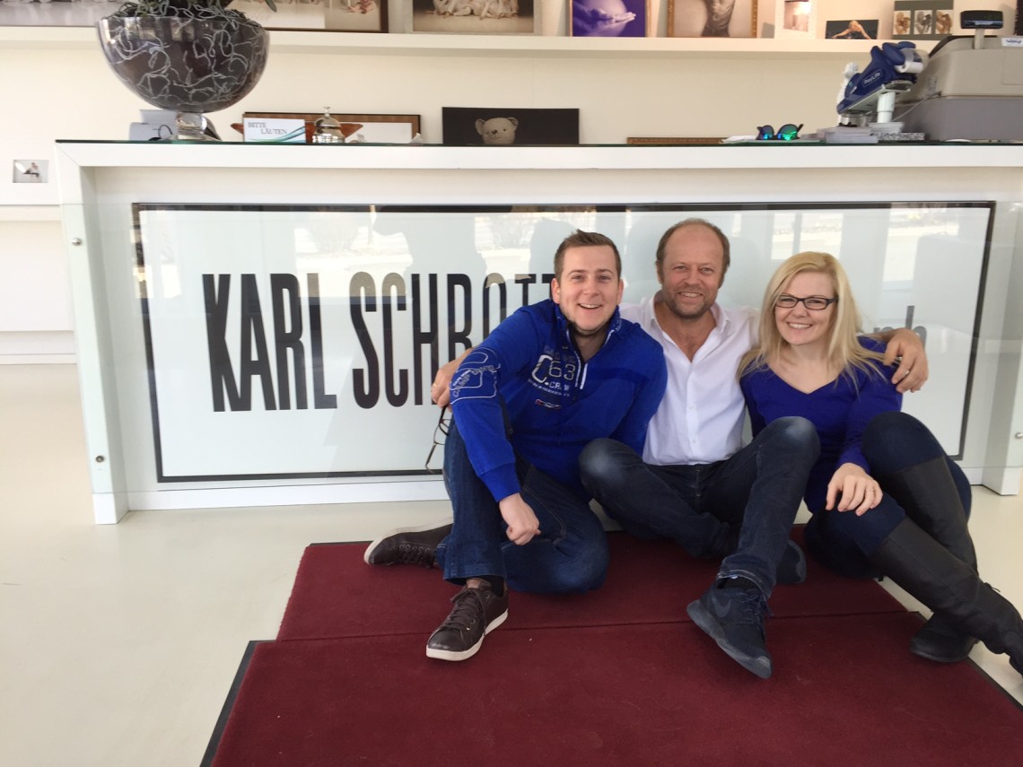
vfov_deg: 48.2
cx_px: 512
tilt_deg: -13.8
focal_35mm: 29
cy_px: 384
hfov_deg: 61.7
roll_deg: -0.8
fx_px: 857
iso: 40
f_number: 2.2
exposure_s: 1/60
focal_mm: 4.15
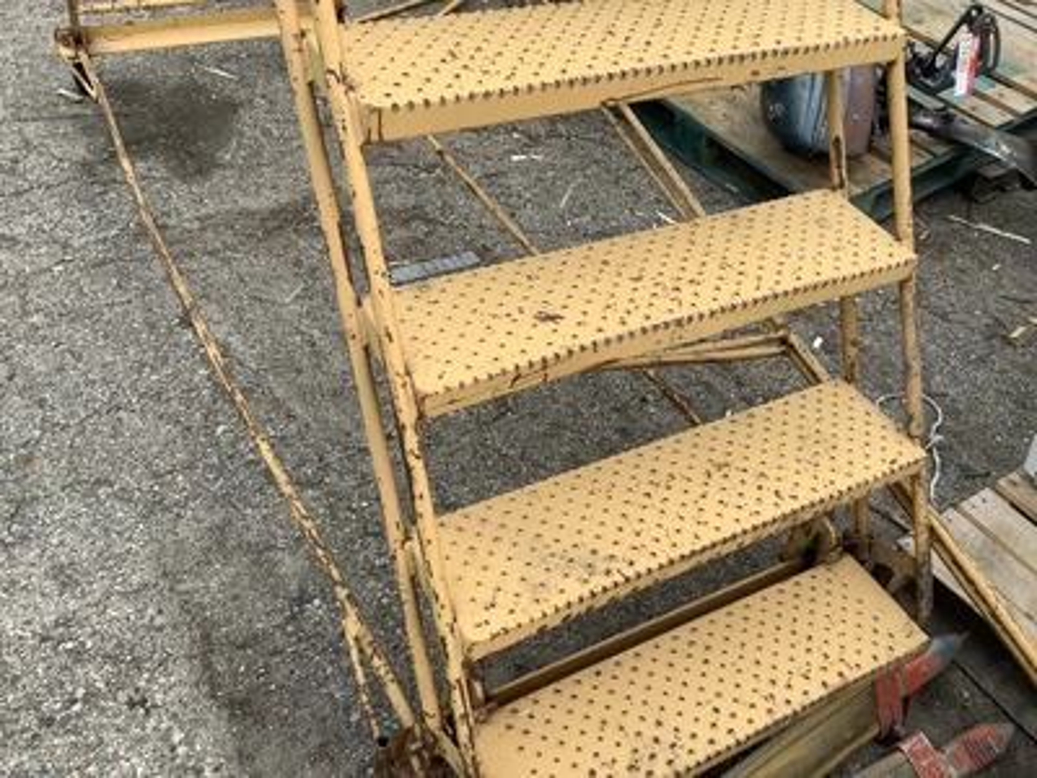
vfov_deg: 45.4
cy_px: 389
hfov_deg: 58.4
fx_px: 929
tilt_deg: -43.4
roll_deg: -8.5
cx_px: 518
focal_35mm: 31
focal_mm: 3.3
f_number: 2.4
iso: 25
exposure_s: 1/330
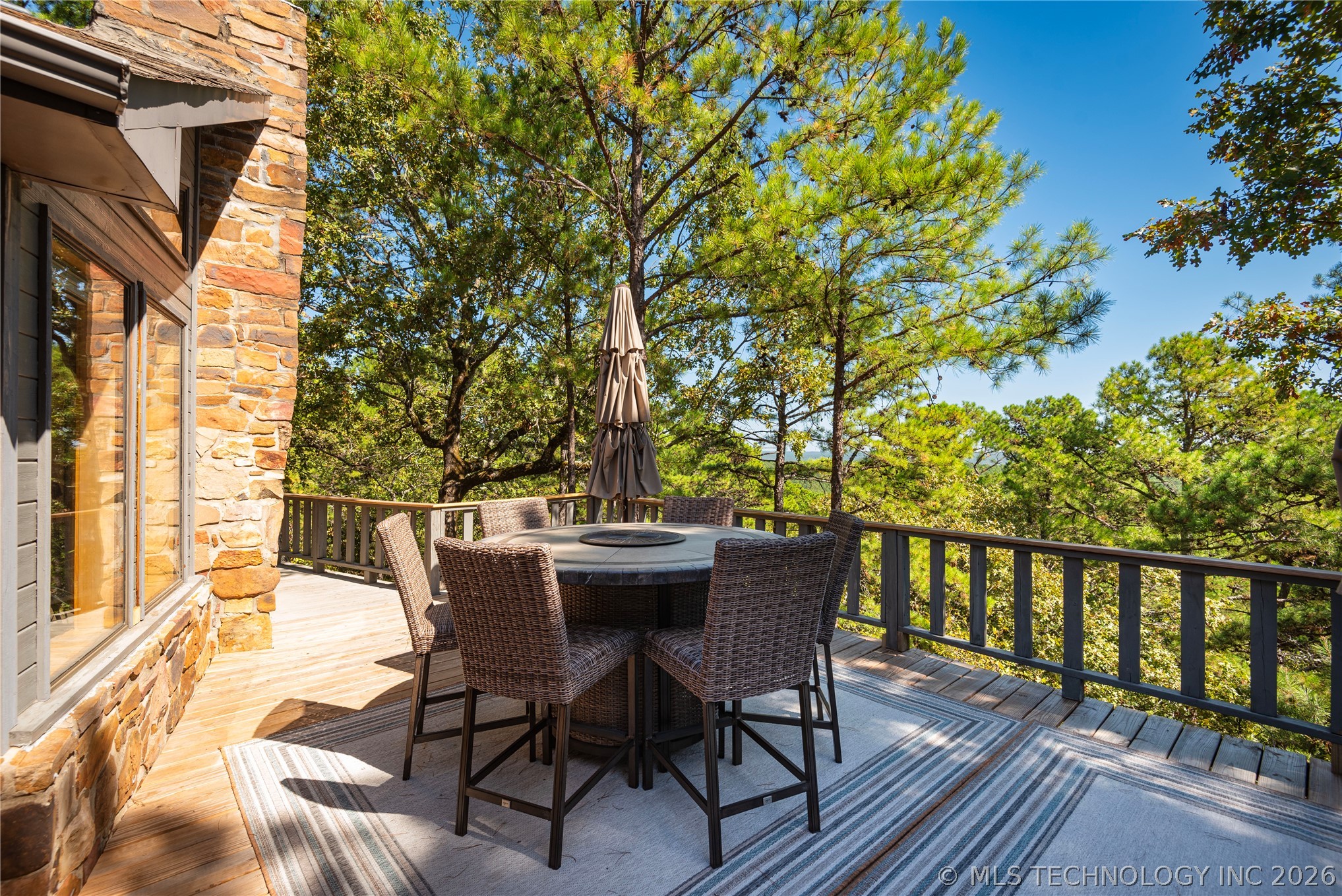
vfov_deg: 73.8
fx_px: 597
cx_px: 671
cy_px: 448
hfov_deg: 96.7
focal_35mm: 16
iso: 100
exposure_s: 1/125
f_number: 7.1
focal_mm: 16
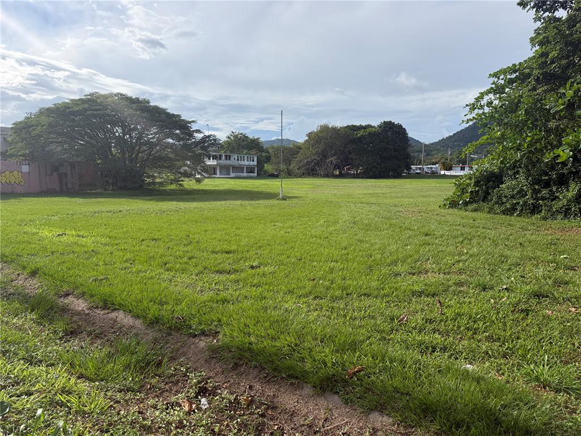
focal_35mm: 24
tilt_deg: -5.8
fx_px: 403
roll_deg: -0.4
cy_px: 218
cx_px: 290
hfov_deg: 71.6
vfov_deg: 56.8
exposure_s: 1/6711
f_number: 1.78
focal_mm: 6.76
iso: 100
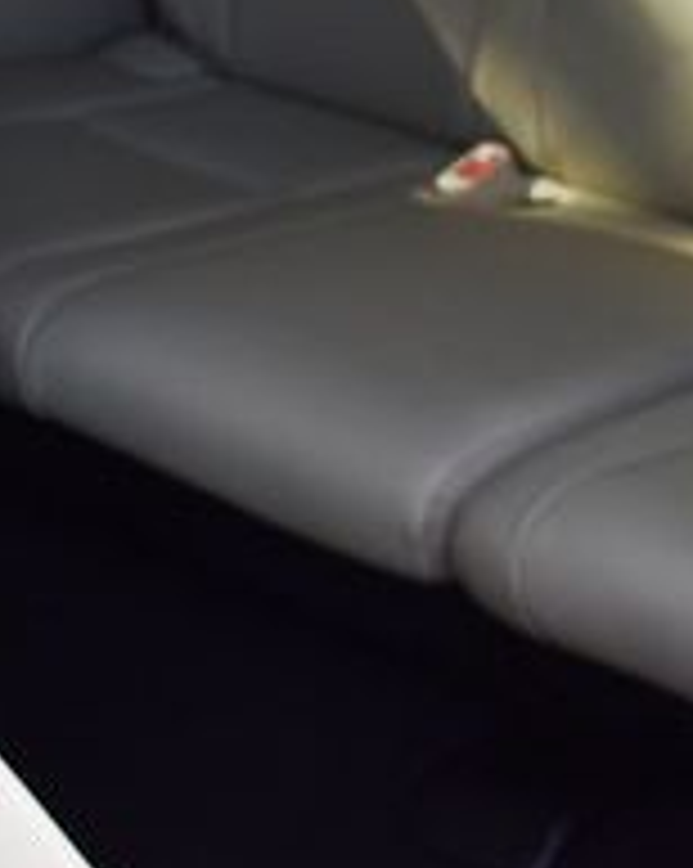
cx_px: 927
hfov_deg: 13.2
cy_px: -29
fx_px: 2876
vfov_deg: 16.8
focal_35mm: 112
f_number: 5.6
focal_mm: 24
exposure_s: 1/250
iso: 400
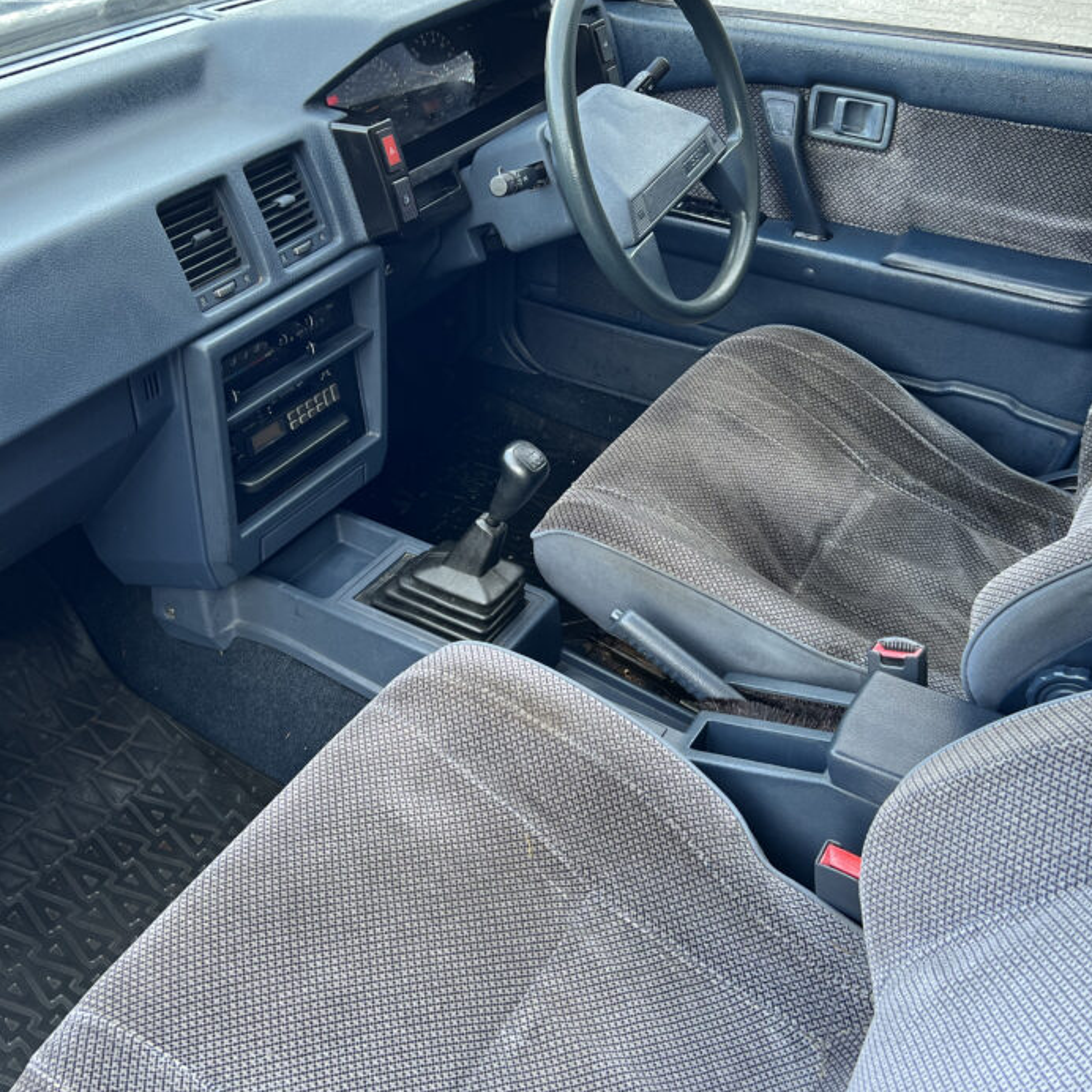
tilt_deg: -37.8
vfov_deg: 48.4
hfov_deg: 48.4
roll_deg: +0.3
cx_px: 492
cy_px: 513
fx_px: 1213
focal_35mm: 34
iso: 125
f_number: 1.5
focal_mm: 5.7
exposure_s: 1/108
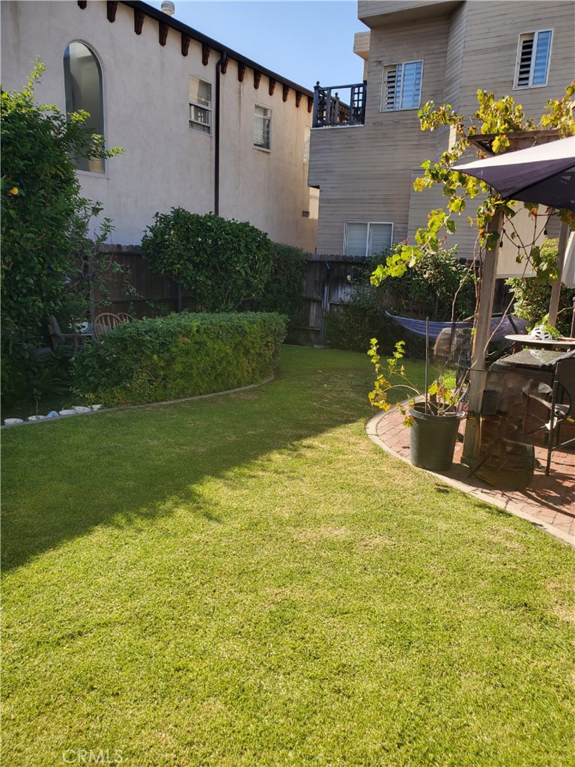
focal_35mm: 26
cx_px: 288
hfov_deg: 53.1
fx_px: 576
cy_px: 384
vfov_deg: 67.3
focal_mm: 4.3
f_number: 2.4
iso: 50
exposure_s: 1/909
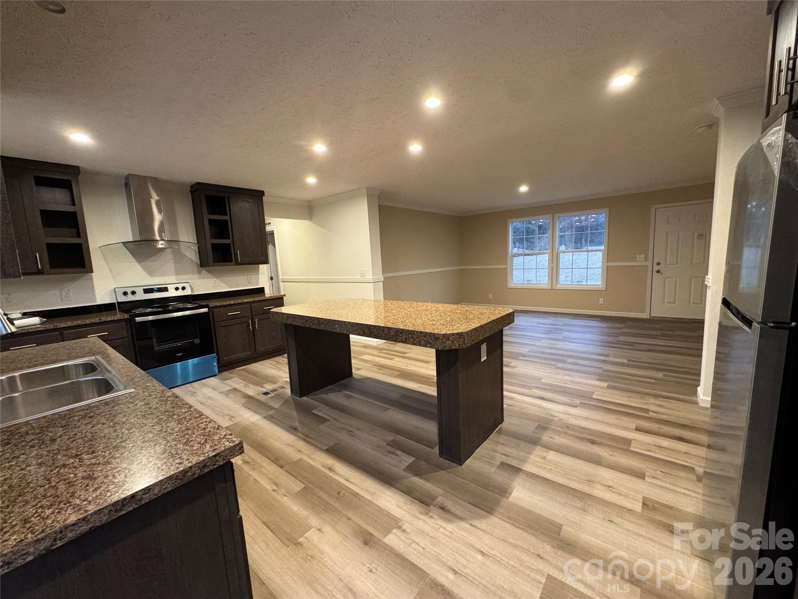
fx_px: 323
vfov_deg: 85.7
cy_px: 300
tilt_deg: -7.3
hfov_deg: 102.1
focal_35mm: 14
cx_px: 399
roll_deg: +2.5
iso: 500
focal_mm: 2.22
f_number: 2.2
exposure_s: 1/60
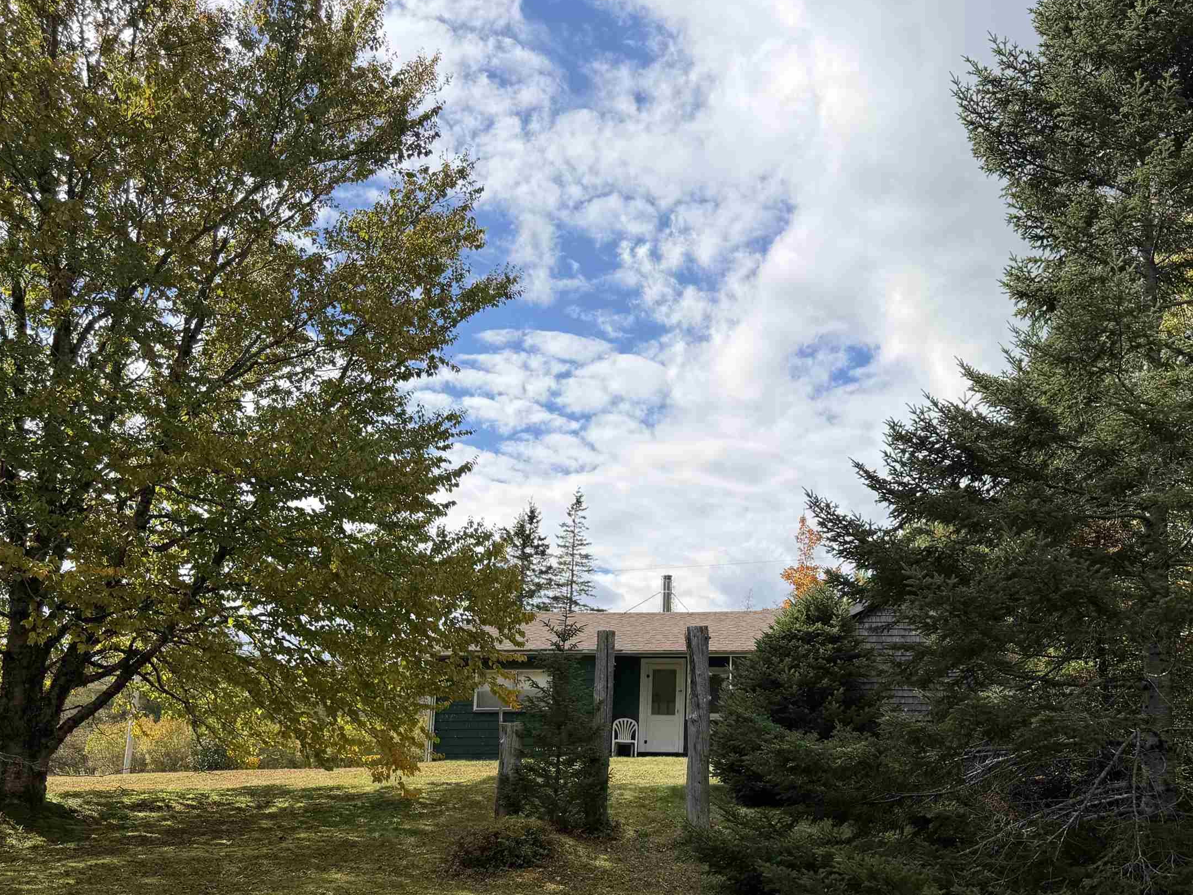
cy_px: 608
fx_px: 1172
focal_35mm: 34
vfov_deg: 41.2
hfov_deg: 53.2
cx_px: 762
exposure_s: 1/4673
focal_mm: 6.76
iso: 80
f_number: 1.78
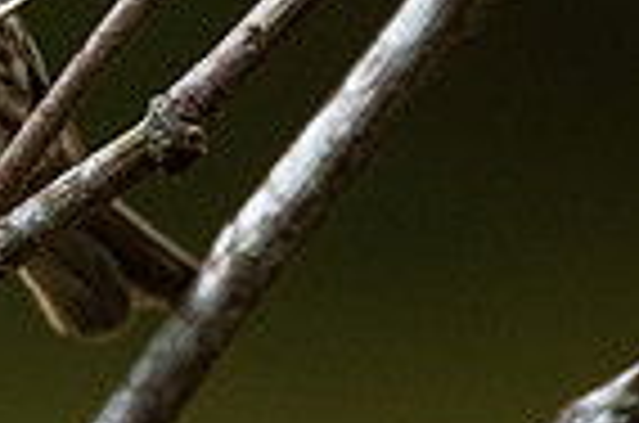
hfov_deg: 0.6
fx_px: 61419
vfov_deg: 0.4
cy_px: -302
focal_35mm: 3468
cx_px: -303
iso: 1000
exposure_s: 1/400
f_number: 6.3
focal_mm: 600
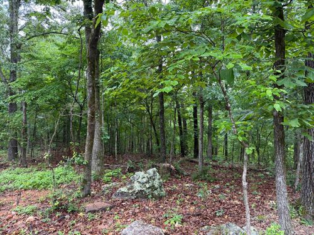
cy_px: 118
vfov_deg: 56.8
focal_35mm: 24
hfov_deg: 71.6
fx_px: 218
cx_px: 157
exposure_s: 1/121
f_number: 1.78
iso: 160
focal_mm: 6.76
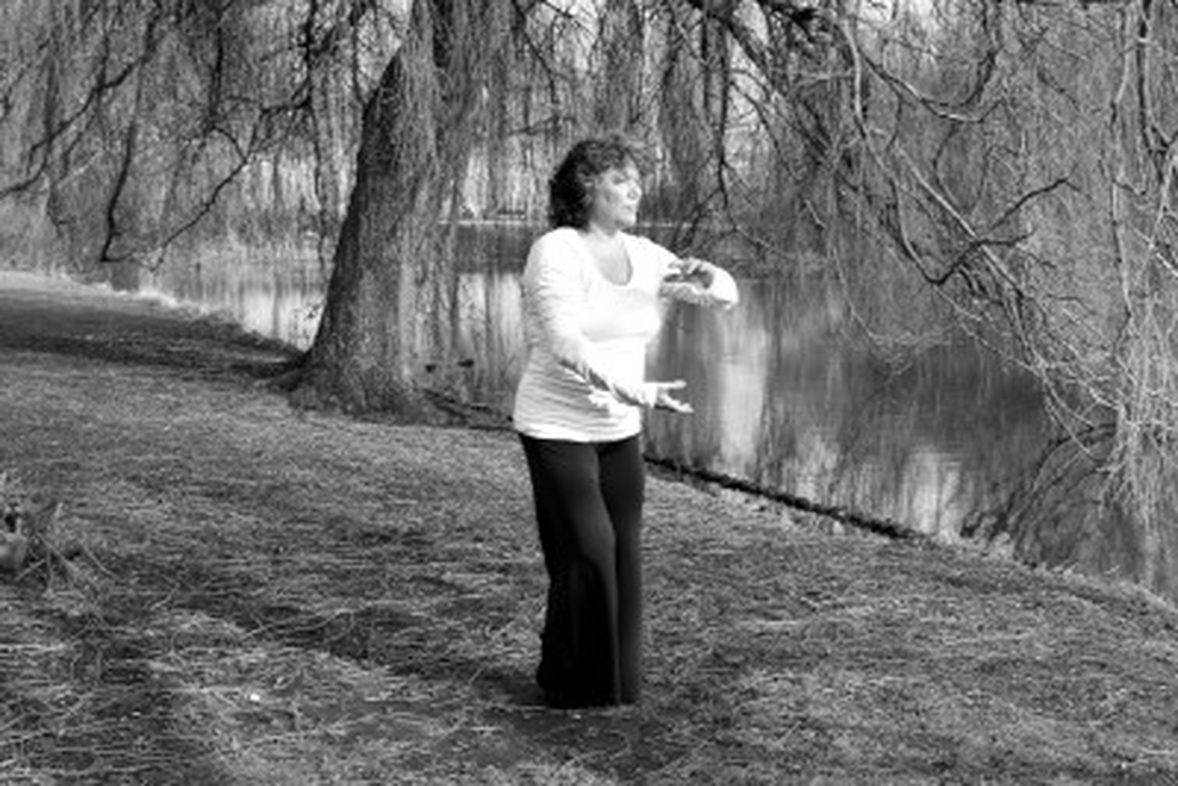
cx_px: 589
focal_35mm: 52
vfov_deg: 25.8
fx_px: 1718
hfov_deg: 37.8
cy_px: 393
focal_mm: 35
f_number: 6.3
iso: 100
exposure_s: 1/160
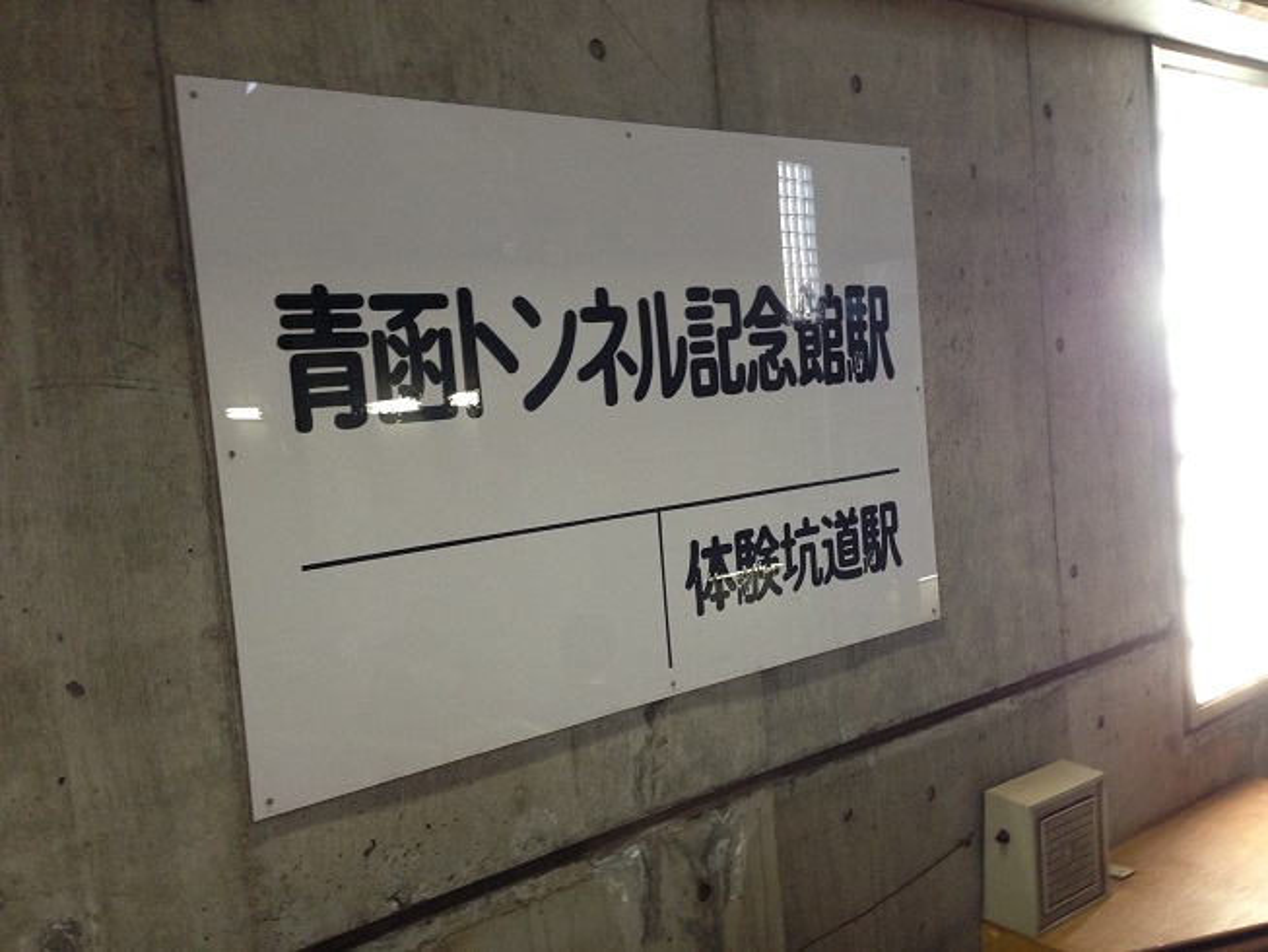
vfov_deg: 43.0
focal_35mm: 33
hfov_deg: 55.3
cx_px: 634
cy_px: 476
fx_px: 1209
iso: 160
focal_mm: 4.12
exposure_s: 1/20
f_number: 2.4
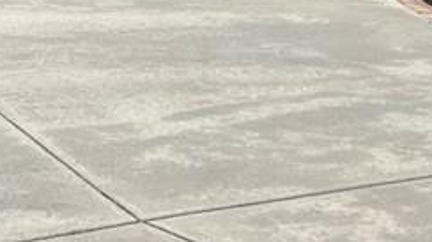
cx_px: -96
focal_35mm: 186
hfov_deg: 11.3
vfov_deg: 6.1
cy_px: -461
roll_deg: +0.6
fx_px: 2130
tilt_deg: +2.2
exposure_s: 1/8696
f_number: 1.5
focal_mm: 5.7
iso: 50
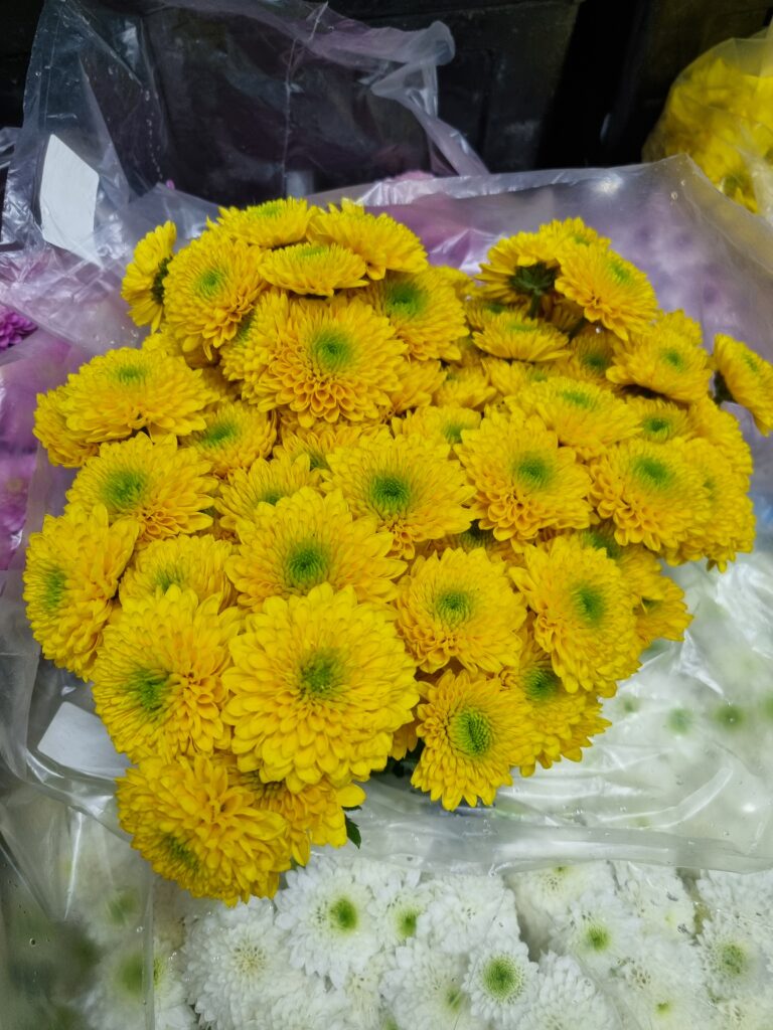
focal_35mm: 26
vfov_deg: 67.3
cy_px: 515
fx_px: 774
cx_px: 386
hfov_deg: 53.1
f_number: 1.8
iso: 200
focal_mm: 5.4
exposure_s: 1/60
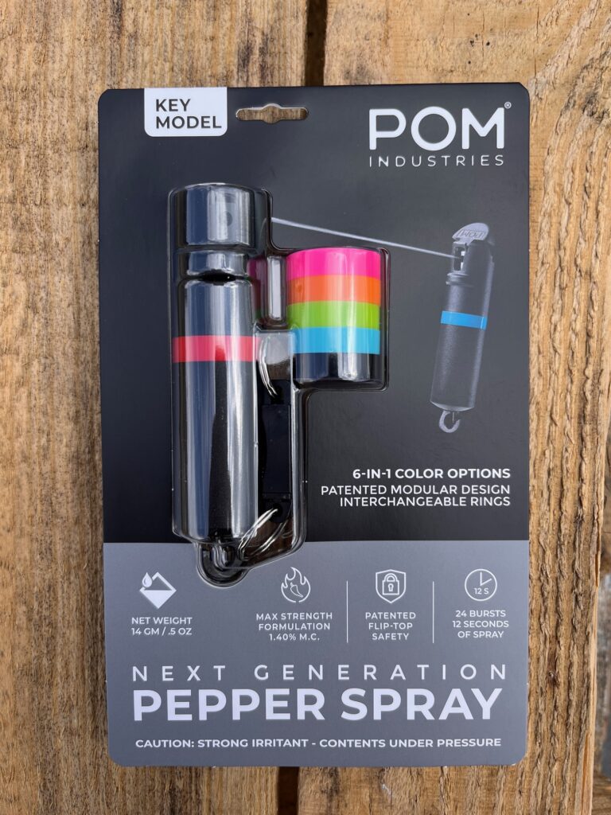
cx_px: 306
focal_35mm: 26
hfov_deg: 53.1
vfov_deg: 67.3
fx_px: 612
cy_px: 408
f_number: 1.6
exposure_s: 1/1695
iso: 50
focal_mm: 5.1
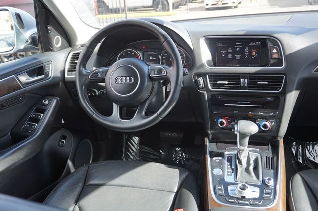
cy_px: 106
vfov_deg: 41.7
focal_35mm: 32
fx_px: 278
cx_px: 159
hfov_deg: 59.5
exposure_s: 1/60
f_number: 4
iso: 100
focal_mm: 21
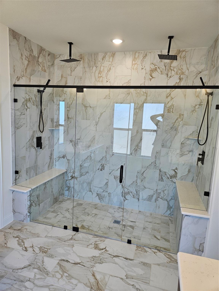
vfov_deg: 73.9
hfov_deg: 58.9
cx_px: 110
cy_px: 146
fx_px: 194
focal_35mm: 23
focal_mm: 5.4
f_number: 1.8
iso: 80
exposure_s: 1/120
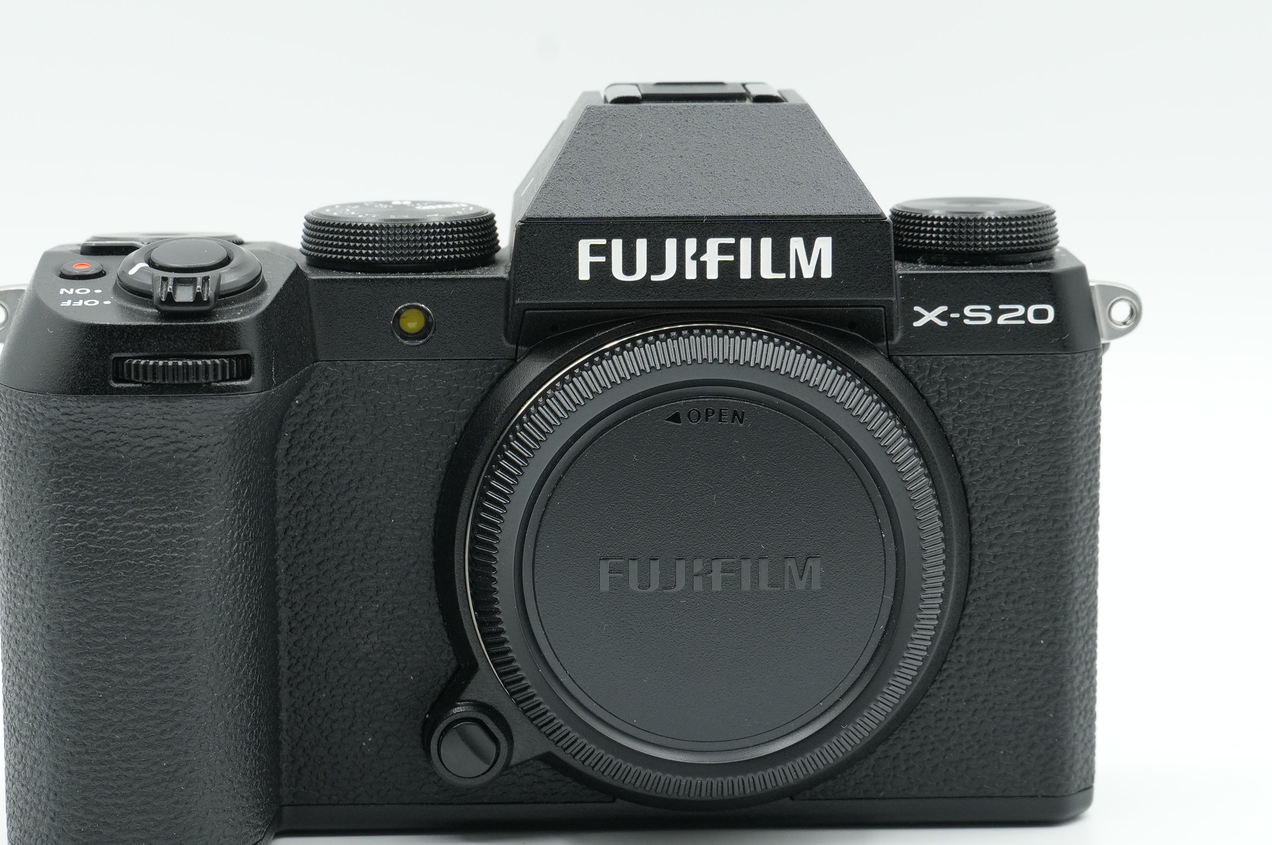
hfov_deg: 18.2
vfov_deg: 12.1
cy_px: 507
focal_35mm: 113
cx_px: 550
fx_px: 3977
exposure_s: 1/50
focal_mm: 57
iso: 250
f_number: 10
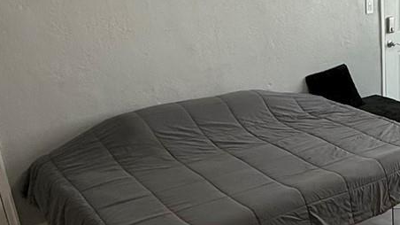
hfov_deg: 35.3
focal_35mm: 54
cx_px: 390
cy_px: 162
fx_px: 573
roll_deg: +1.1
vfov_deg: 22.1
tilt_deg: -21.9
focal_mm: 2.22
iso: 160
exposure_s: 1/115
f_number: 2.2
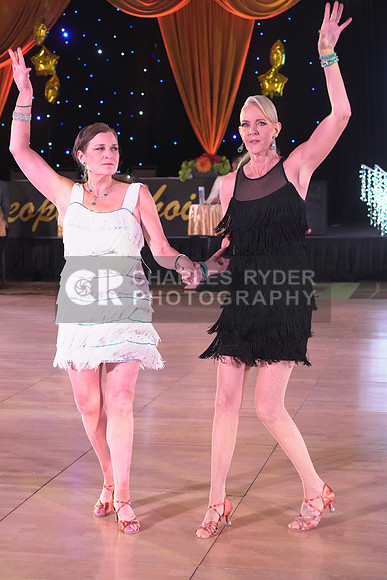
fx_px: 1128
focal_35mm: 70
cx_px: 194
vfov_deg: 28.8
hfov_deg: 19.5
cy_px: 290
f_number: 5
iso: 5000
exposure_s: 1/320
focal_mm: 70
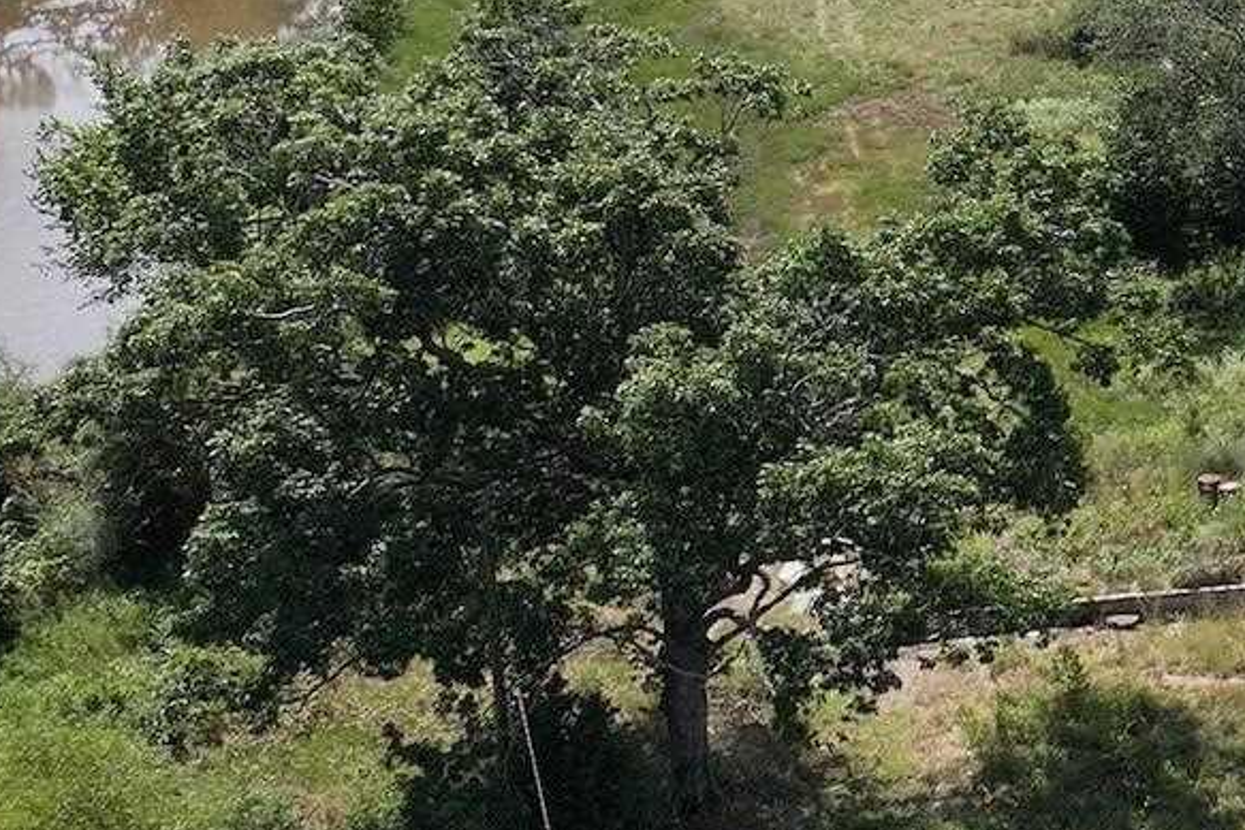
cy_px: 214
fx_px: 3701
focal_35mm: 107
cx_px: 2059
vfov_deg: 12.8
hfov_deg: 16.7
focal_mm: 12.29
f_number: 2.8
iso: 190
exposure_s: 1/3200
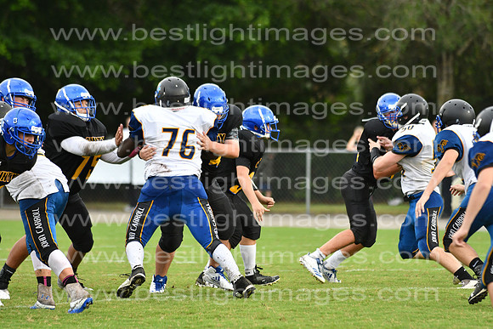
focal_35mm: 210
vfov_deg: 6.5
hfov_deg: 9.8
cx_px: 246
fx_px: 2876
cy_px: 164
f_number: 3.5
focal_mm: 140
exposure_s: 1/2000
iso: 800
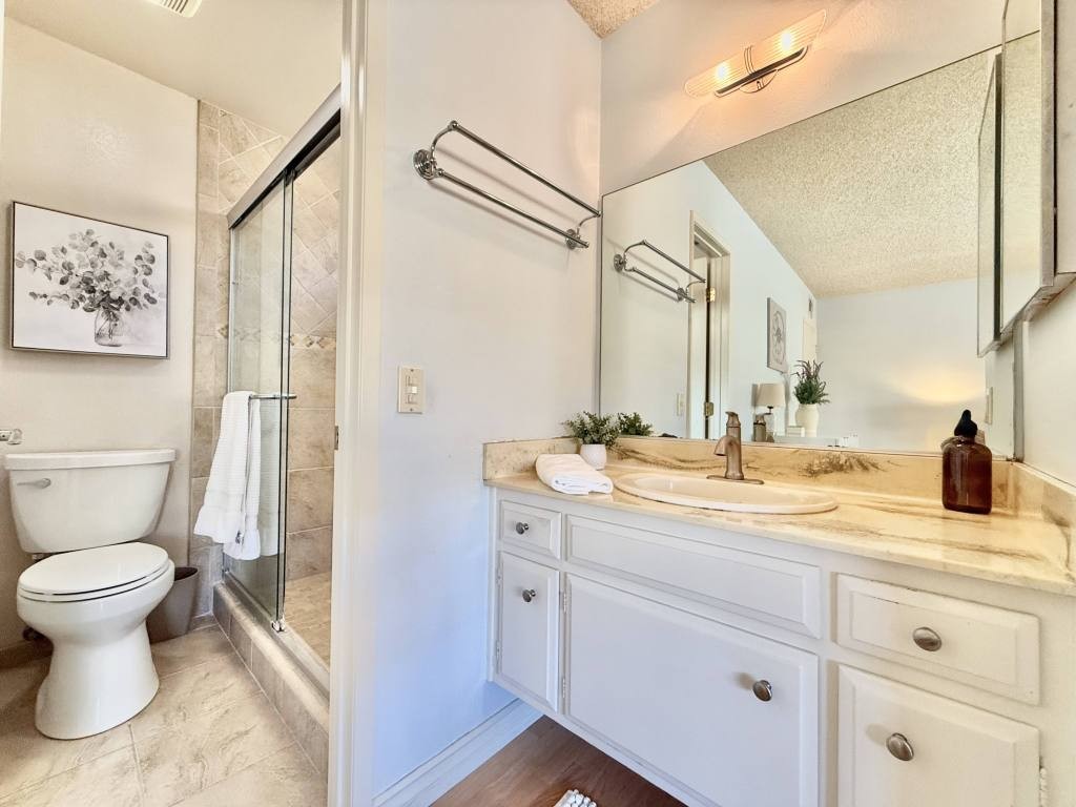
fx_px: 435
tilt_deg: +0.8
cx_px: 538
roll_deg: -1.0
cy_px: 404
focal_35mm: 14
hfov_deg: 102.1
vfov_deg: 85.7
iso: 250
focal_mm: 2.22
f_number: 2.2
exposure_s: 1/120
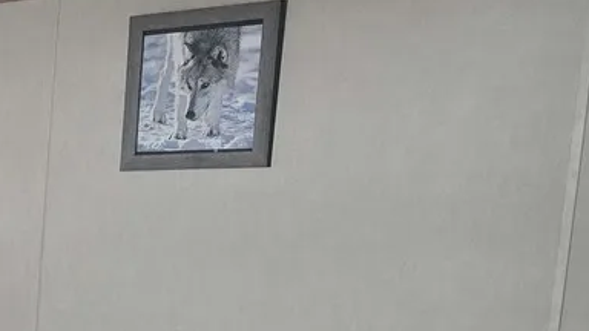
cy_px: 509
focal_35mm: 94
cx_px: -426
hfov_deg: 18.5
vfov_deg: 12.2
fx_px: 1468
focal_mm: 6.3
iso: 200
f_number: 1.7
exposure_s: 1/120
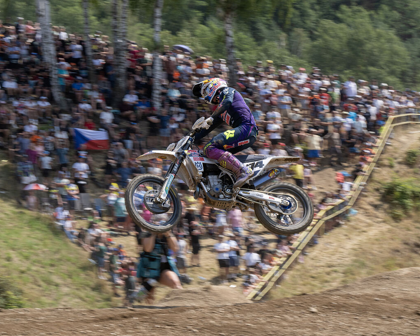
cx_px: 252
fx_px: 1691
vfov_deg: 11.4
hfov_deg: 14.2
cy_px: 169
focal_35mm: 136
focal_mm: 120
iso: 200
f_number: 13
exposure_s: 1/250
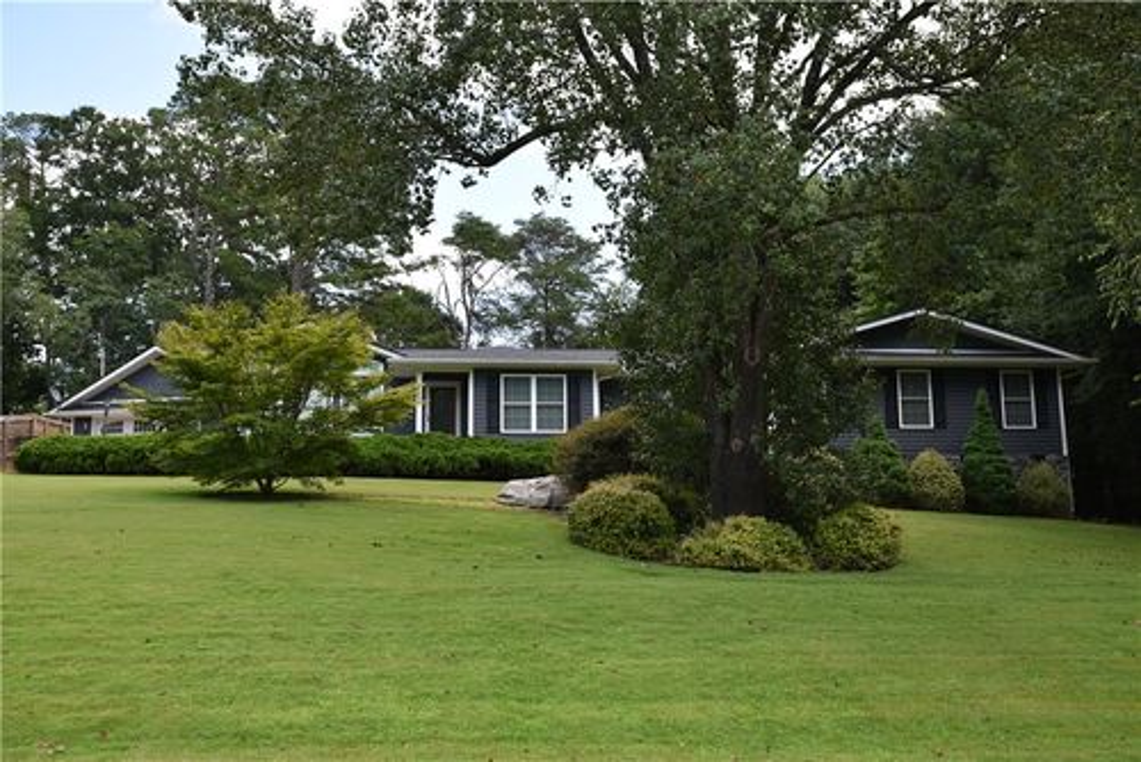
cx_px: 570
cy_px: 381
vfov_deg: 37.9
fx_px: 1110
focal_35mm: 35
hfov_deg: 54.4
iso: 125
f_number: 5.6
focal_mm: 35
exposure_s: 1/125
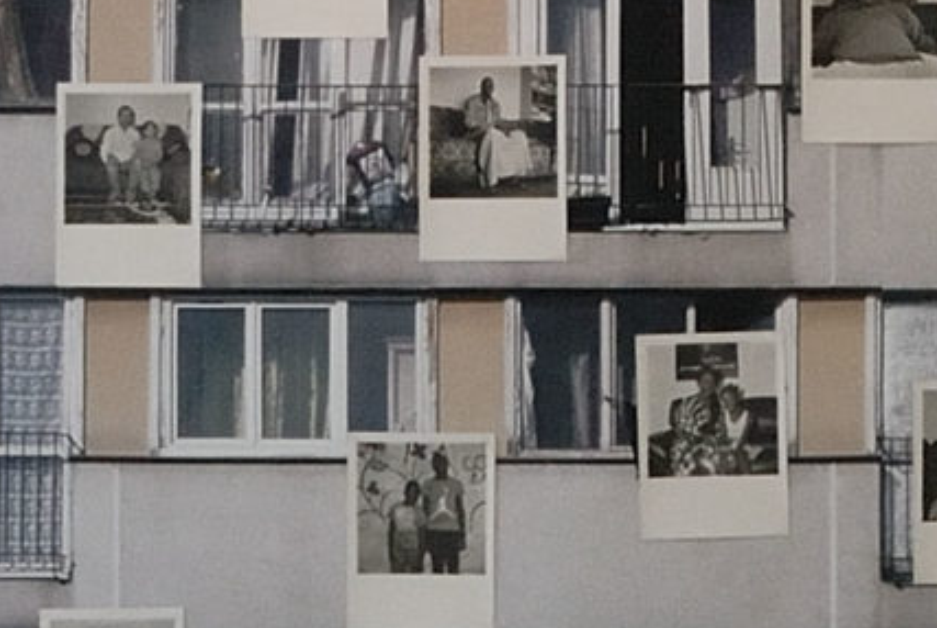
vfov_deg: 10.8
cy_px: 20
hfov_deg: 15.6
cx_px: 1154
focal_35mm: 126
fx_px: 3284
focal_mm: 14
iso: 400
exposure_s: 1/60
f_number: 5.6
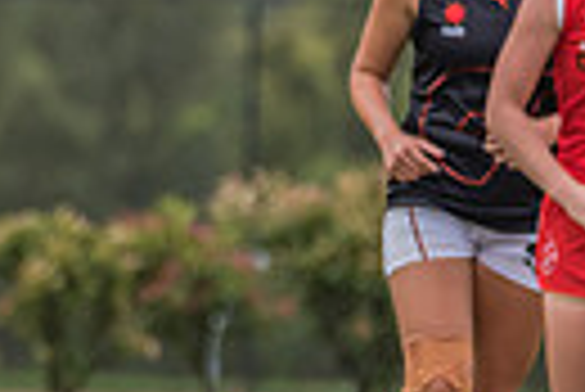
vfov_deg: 0.7
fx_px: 33089
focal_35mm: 2034
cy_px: 341
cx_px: -275
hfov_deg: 1.0
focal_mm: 380
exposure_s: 1/1250
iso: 500
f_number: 6.3
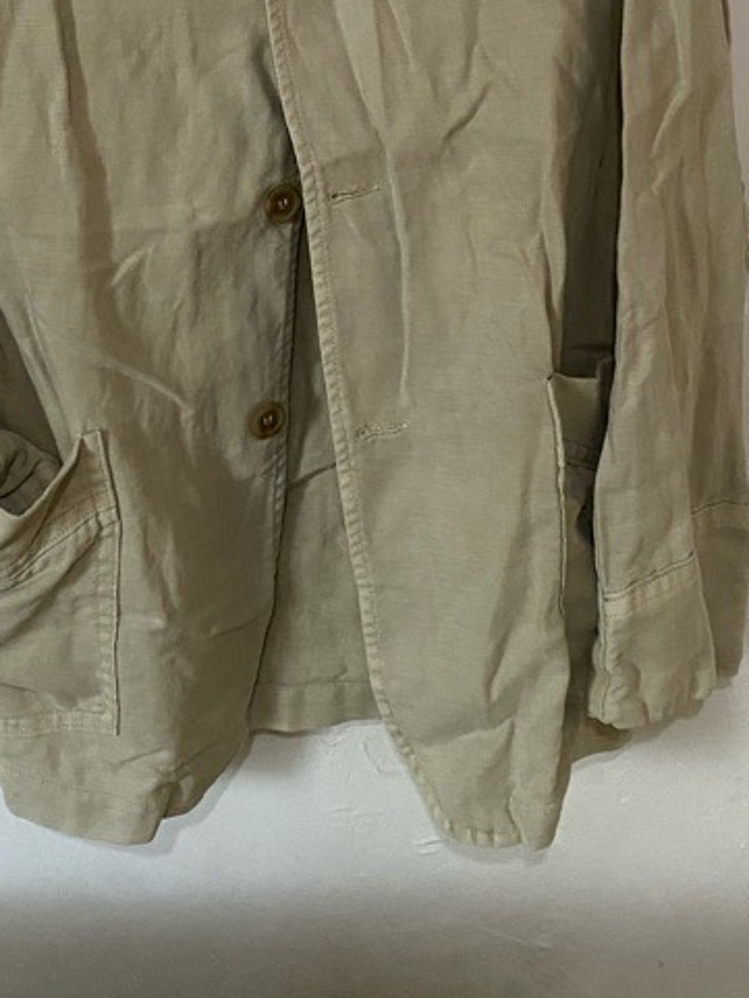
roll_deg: +0.6
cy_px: -4
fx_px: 1557
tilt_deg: -11.8
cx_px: 268
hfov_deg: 26.9
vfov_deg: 32.6
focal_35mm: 54
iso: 500
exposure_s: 1/48
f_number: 1.8
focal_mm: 4.25
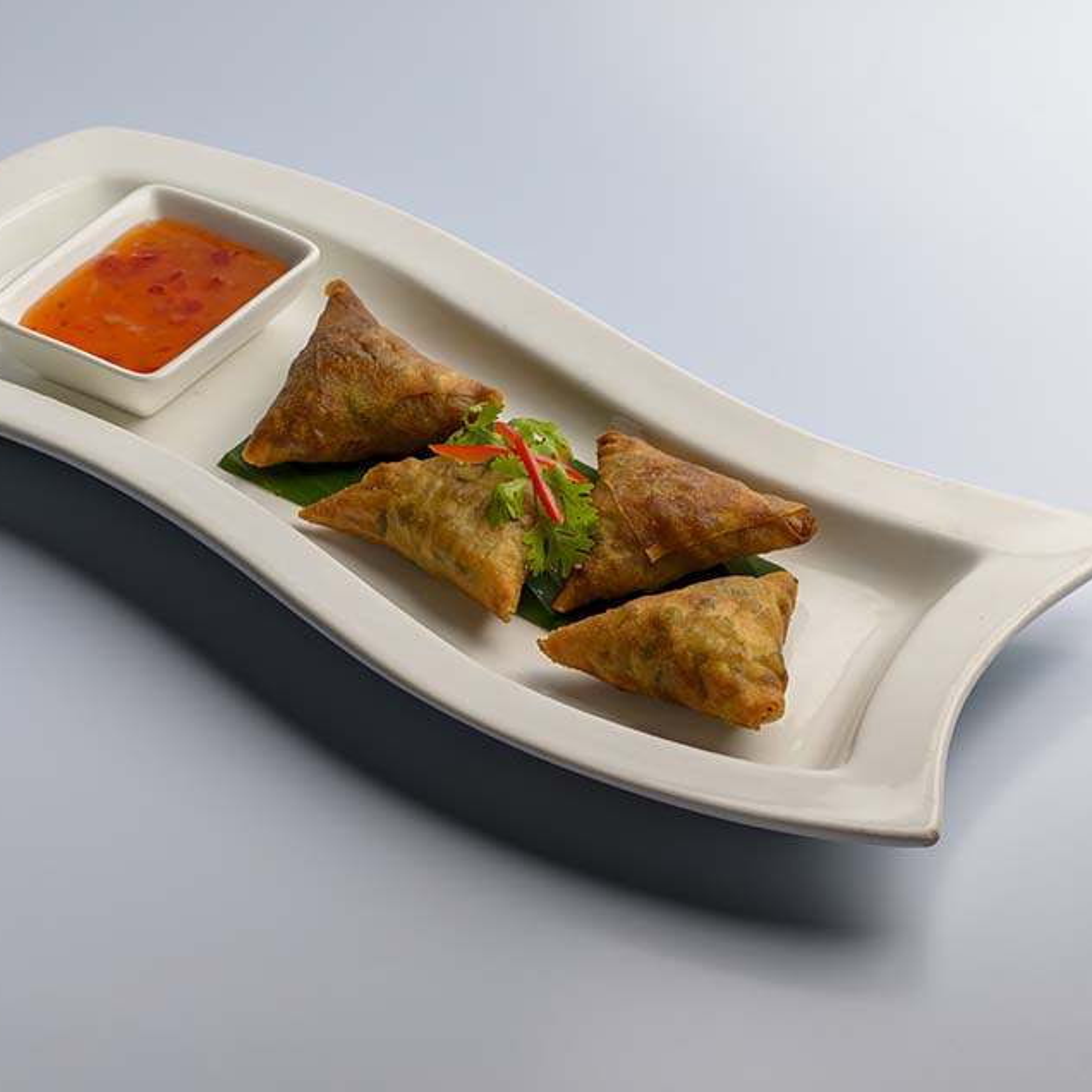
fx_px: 3890
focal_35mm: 109
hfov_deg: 16.0
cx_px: 414
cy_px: 544
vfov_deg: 16.0
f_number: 8.5
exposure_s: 1/200
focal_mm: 85
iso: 80
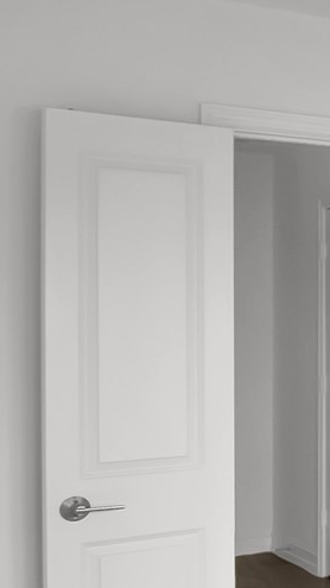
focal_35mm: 69
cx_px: 1027
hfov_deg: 10.7
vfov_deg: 30.6
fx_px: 1075
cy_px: 322
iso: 400
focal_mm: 10
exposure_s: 1/125
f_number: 5.6
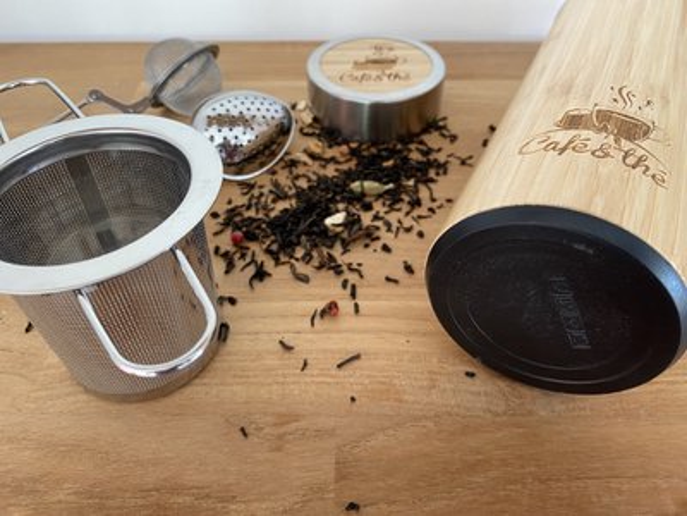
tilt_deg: -46.3
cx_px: 344
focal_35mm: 26
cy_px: 258
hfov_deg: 67.3
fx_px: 516
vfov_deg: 53.1
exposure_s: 1/66
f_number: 1.8
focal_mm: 4.25
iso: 125
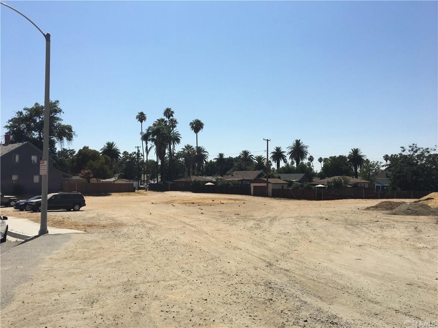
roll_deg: -0.3
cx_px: 219
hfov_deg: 61.7
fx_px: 367
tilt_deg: +3.0
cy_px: 164
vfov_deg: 48.2
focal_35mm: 29
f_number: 2.2
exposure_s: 1/3077
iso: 25
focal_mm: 4.15
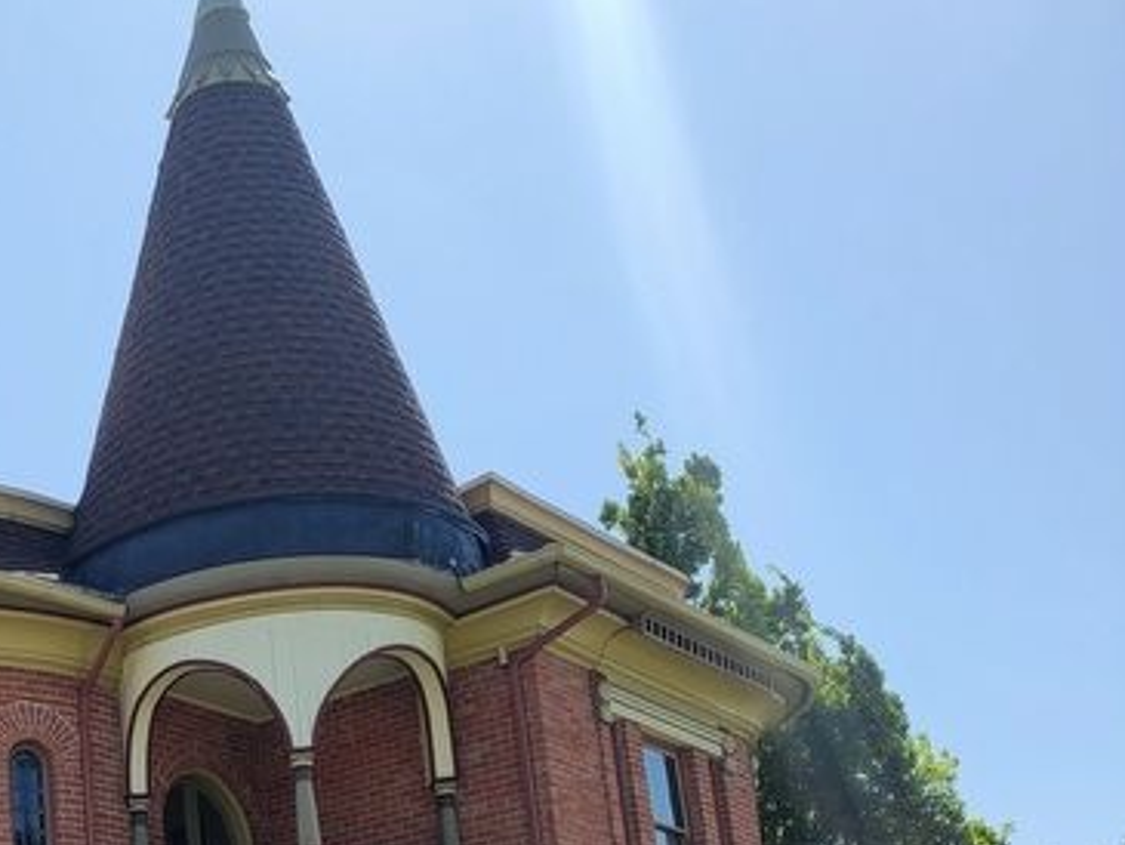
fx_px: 1853
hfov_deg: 30.6
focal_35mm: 57
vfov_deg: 24.5
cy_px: 851
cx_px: -74
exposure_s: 1/2016
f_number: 1.8
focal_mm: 5.4
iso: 40
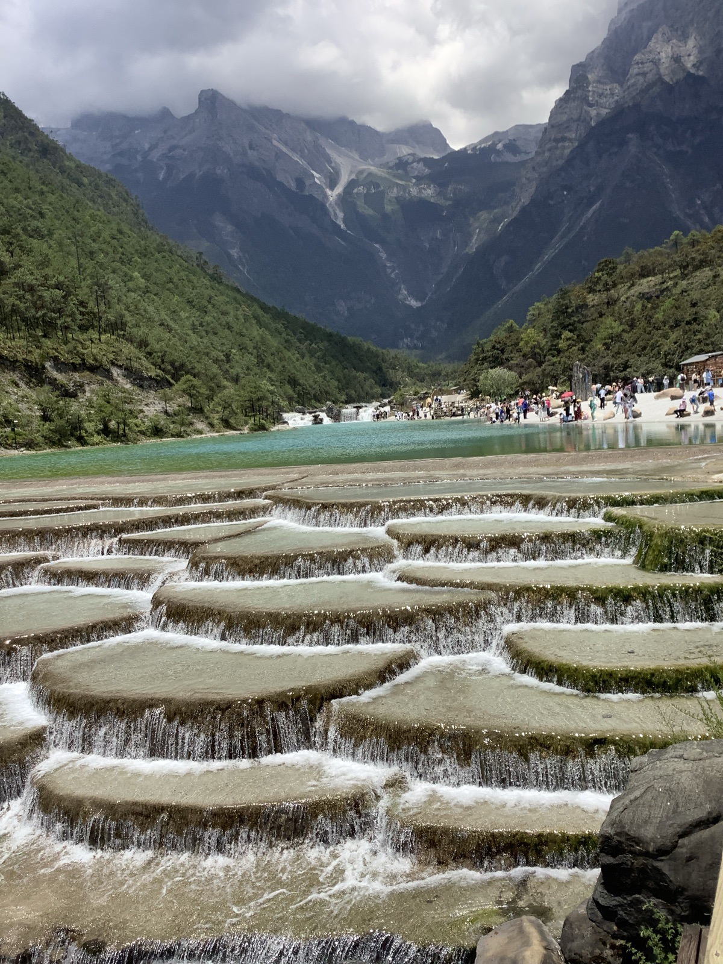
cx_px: 362
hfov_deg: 45.4
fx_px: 863
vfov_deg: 58.4
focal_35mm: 31
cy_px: 482
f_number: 2.4
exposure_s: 1/1894
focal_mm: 3.3
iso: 25
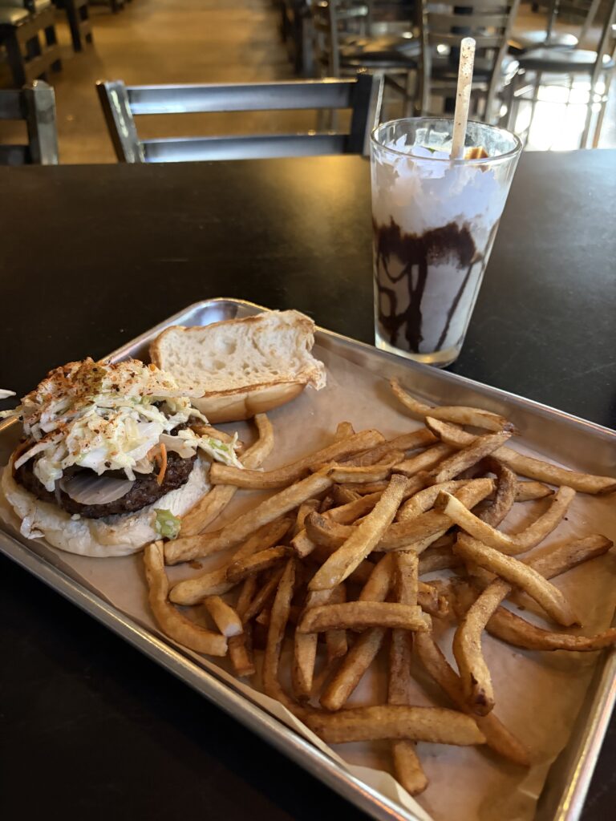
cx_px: 308
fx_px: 617
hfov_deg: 53.1
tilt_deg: -38.3
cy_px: 410
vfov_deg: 67.3
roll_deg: +0.5
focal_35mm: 26
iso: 640
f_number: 1.6
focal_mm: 5.96
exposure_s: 1/30
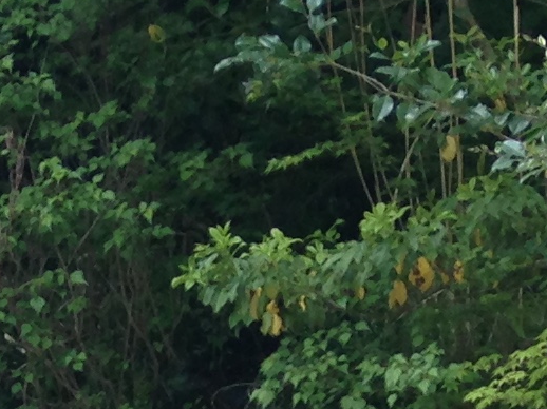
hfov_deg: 8.9
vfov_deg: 6.5
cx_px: -618
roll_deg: -0.5
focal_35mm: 208
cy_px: 1228
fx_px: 3285
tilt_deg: -2.6
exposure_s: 1/188
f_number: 2.4
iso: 50
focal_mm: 4.12
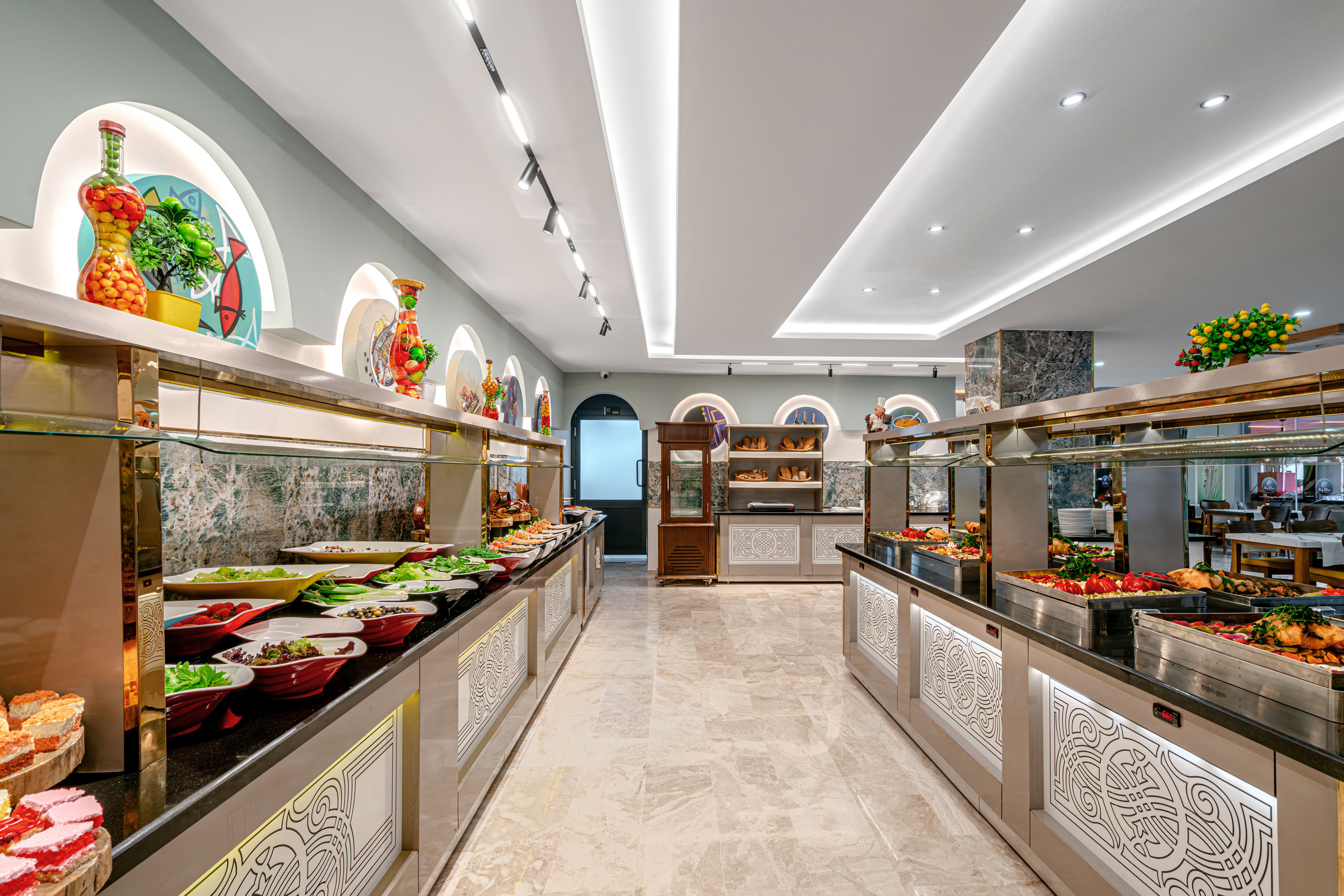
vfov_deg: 73.8
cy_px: 448
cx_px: 672
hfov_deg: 96.7
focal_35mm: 16
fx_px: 597
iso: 200
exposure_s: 1/6
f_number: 11
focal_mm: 16
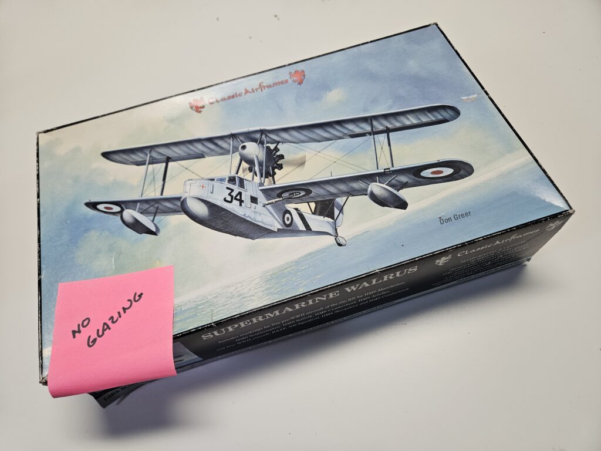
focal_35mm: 23
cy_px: 226
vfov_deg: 58.9
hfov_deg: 73.9
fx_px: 399
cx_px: 300
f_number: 1.8
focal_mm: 5.4
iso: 200
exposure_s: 1/120
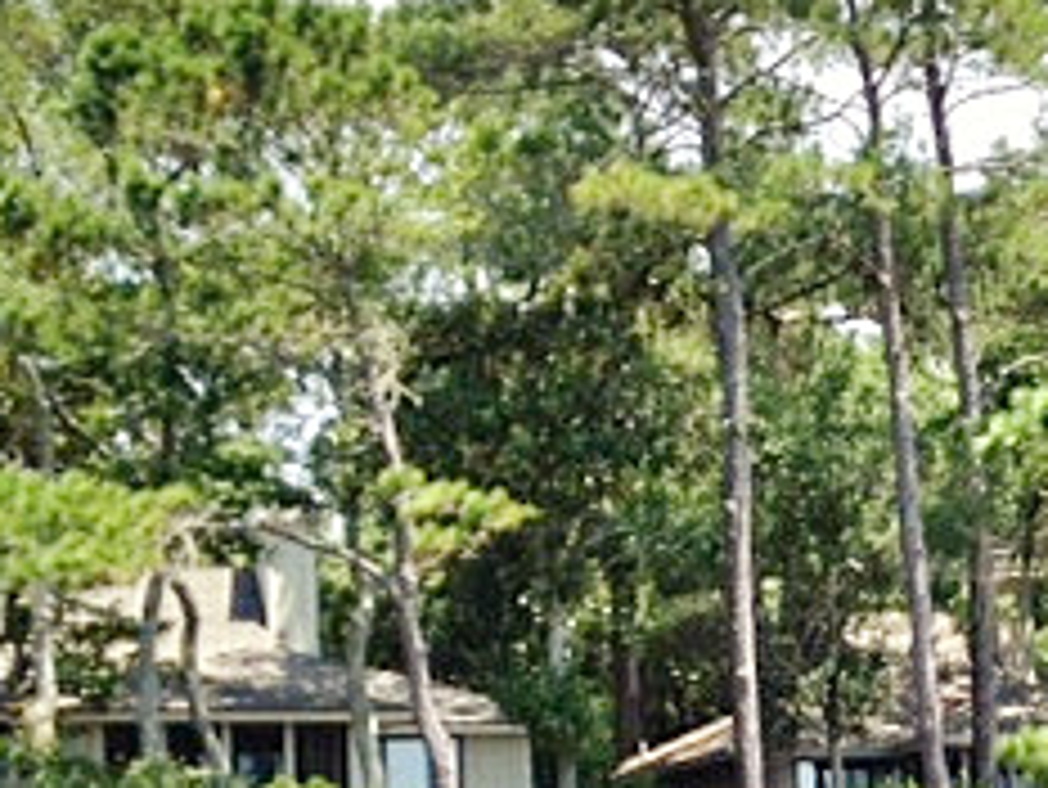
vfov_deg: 15.2
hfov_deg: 19.7
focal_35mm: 96
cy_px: 702
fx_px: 2908
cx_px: 1102
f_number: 2.4
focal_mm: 4.28
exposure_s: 1/876
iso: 50
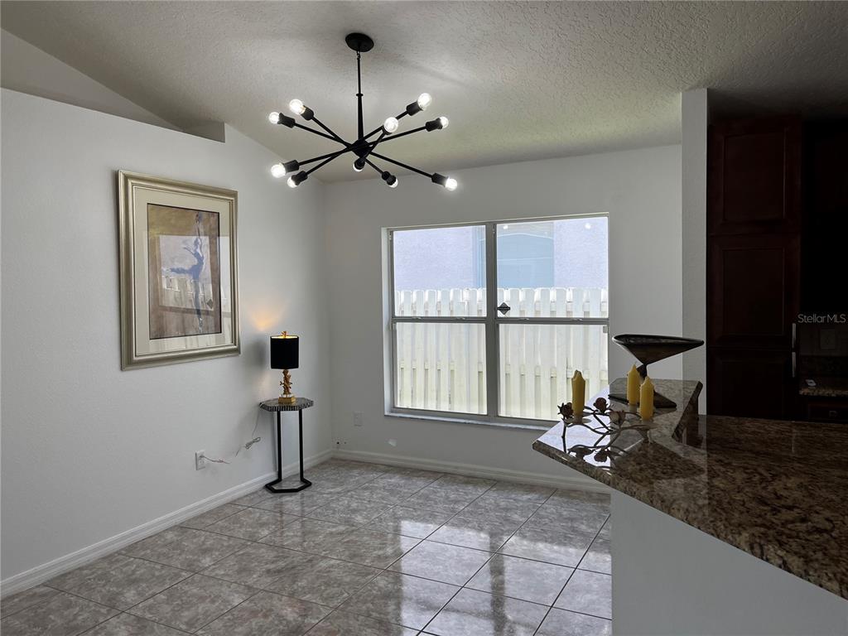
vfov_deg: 53.1
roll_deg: +0.6
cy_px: 318
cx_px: 424
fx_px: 637
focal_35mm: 26
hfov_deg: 67.3
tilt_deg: -1.7
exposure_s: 1/298
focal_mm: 5.1
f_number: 1.6
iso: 50
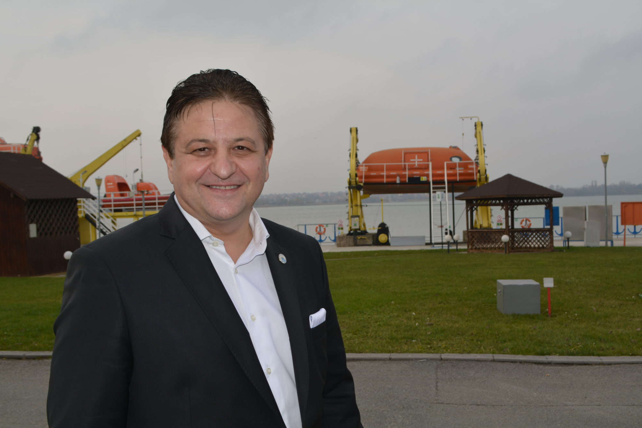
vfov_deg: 35.9
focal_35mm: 37
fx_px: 660
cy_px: 218
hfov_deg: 51.9
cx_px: 316
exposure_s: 1/200
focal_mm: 24
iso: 100
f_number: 7.1
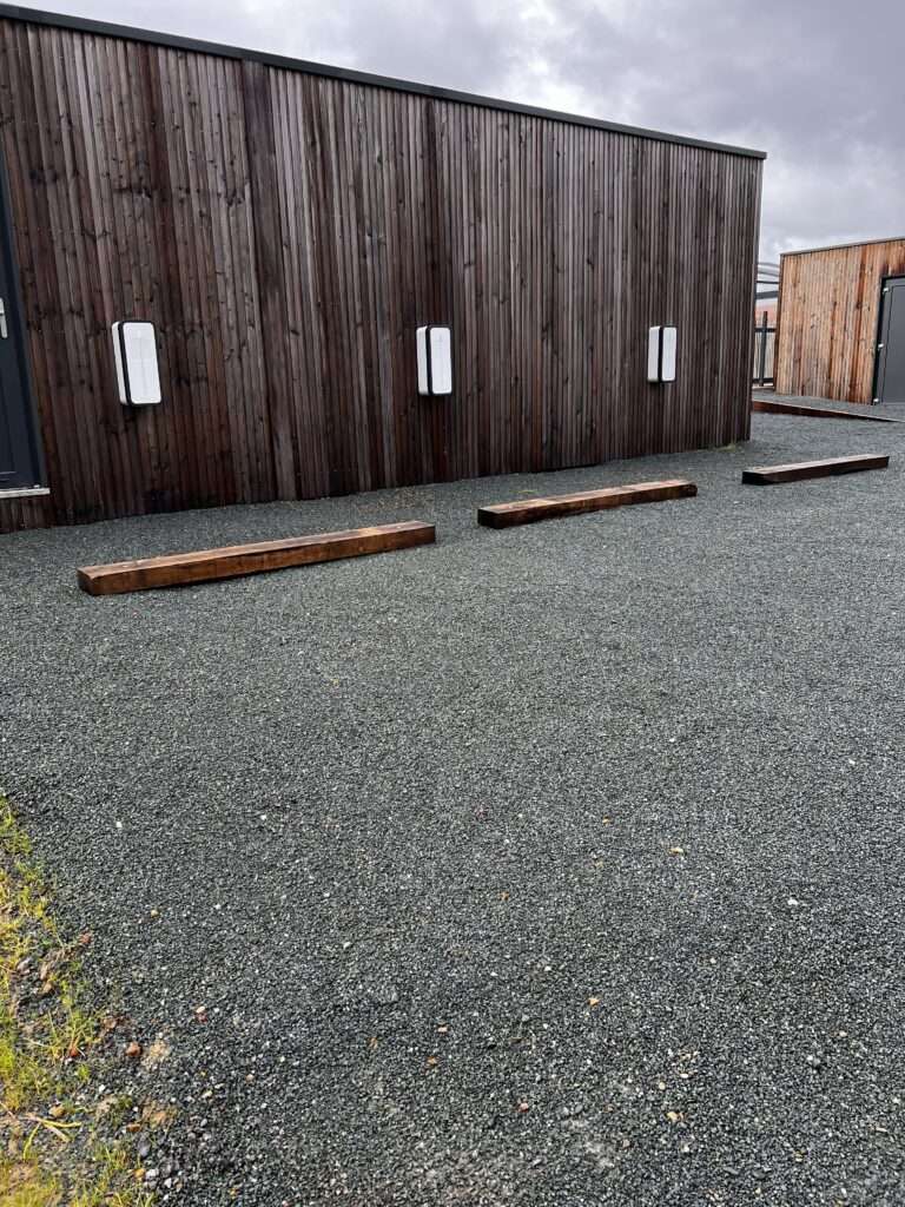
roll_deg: +1.3
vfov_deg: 67.3
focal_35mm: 26
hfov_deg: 53.1
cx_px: 452
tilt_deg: -13.3
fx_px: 906
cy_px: 604
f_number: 1.5
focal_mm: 5.7
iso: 50
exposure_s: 1/255
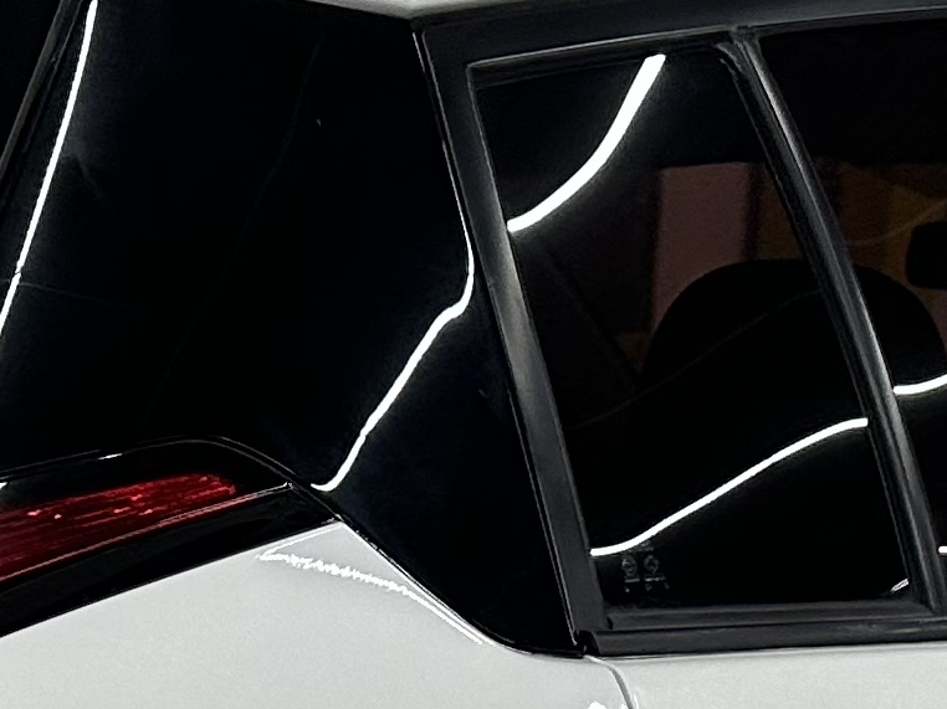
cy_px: 1403
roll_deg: +1.5
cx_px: 102
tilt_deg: -17.6
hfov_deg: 15.4
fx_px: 3473
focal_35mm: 127
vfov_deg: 10.7
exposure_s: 1/100
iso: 160
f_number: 1.78
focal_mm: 6.86
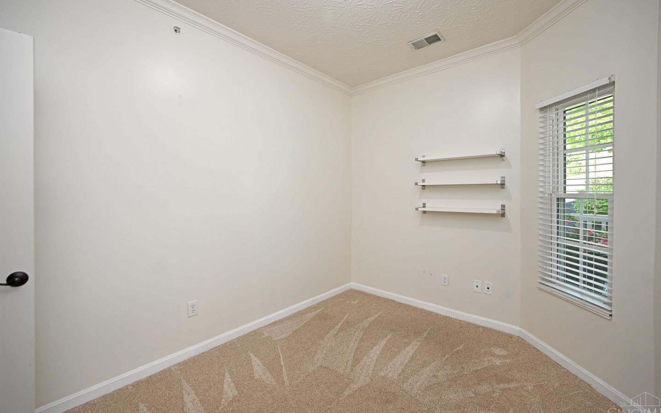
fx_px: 270
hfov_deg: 101.5
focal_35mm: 15
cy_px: 197
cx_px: 331
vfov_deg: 74.8
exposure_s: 1/60
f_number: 4
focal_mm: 14
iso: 250
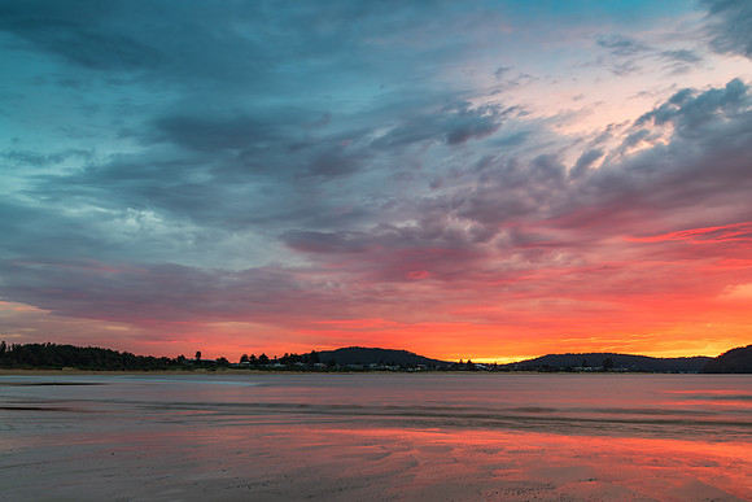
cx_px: 376
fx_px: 746
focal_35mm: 36
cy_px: 251
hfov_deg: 53.5
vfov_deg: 37.2
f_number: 10
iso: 31
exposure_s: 3
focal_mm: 35
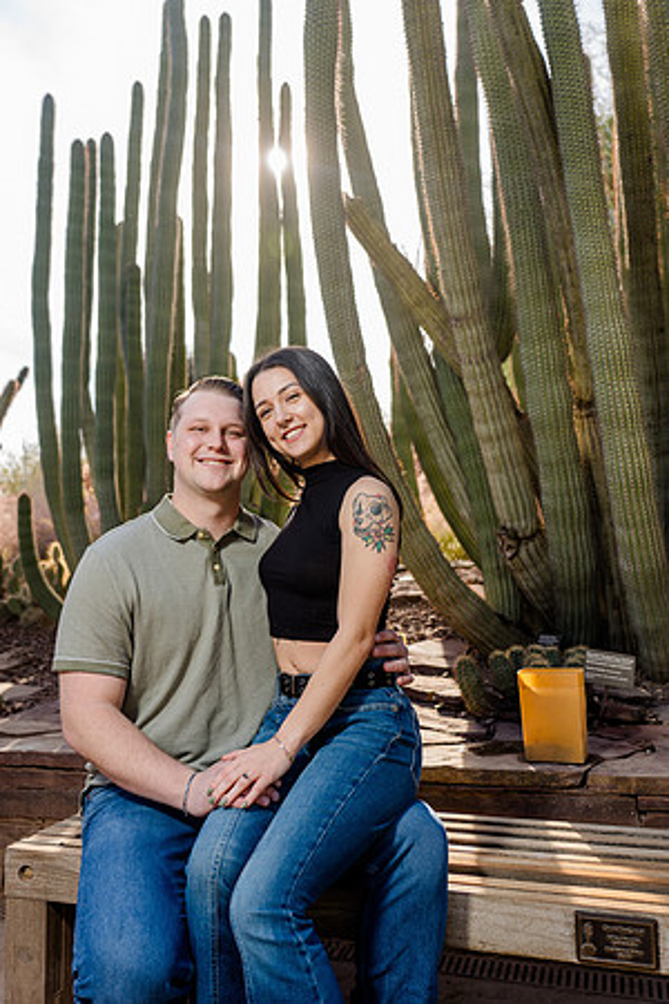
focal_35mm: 29
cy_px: 502
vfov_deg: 63.7
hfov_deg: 45.0
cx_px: 334
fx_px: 808
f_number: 4
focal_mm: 29
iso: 50
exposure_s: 1/200
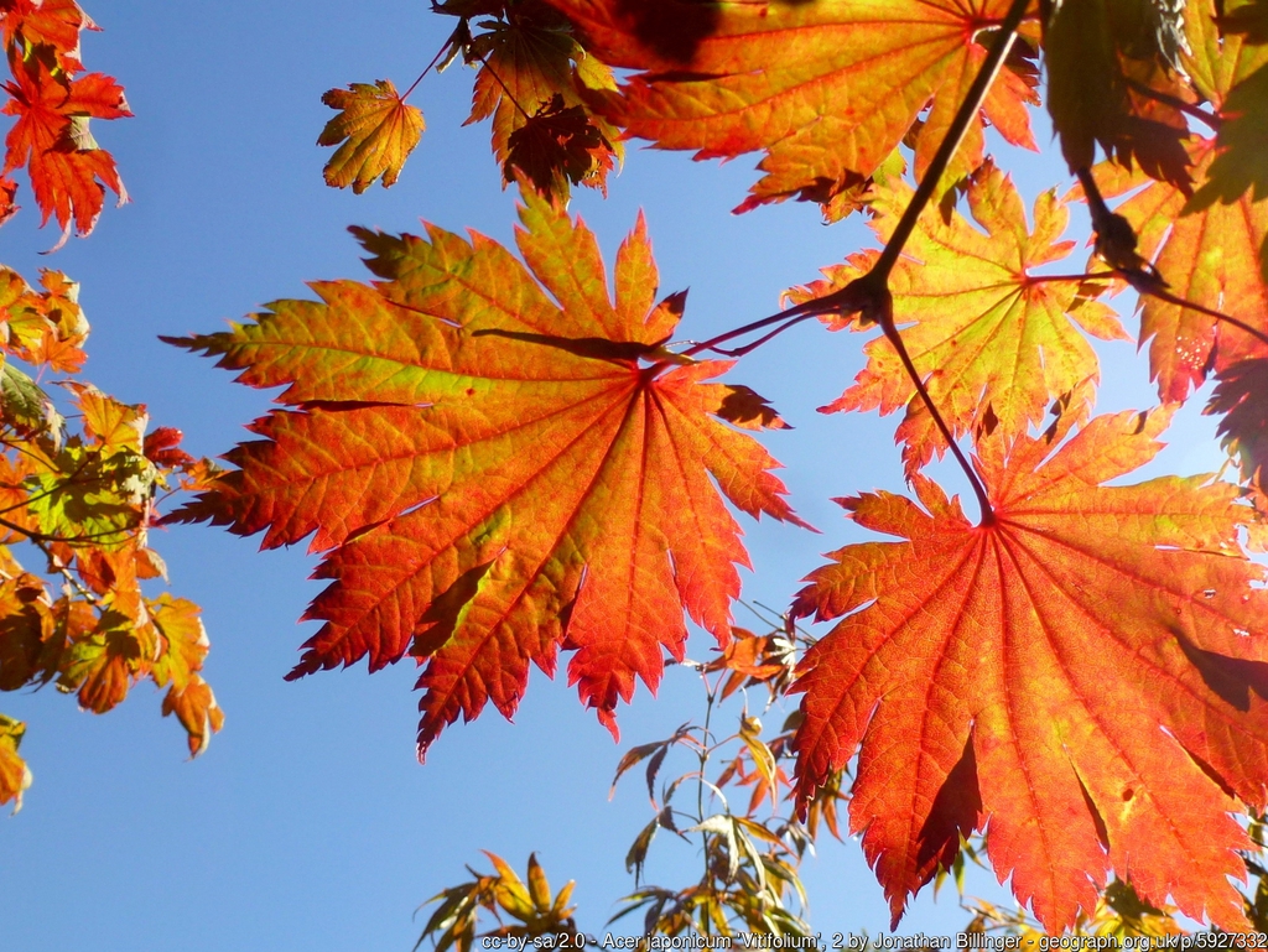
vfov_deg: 56.9
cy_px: 476
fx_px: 880
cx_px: 634
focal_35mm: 24
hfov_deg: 71.6
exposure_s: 1/640
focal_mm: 4.3
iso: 100
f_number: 3.3
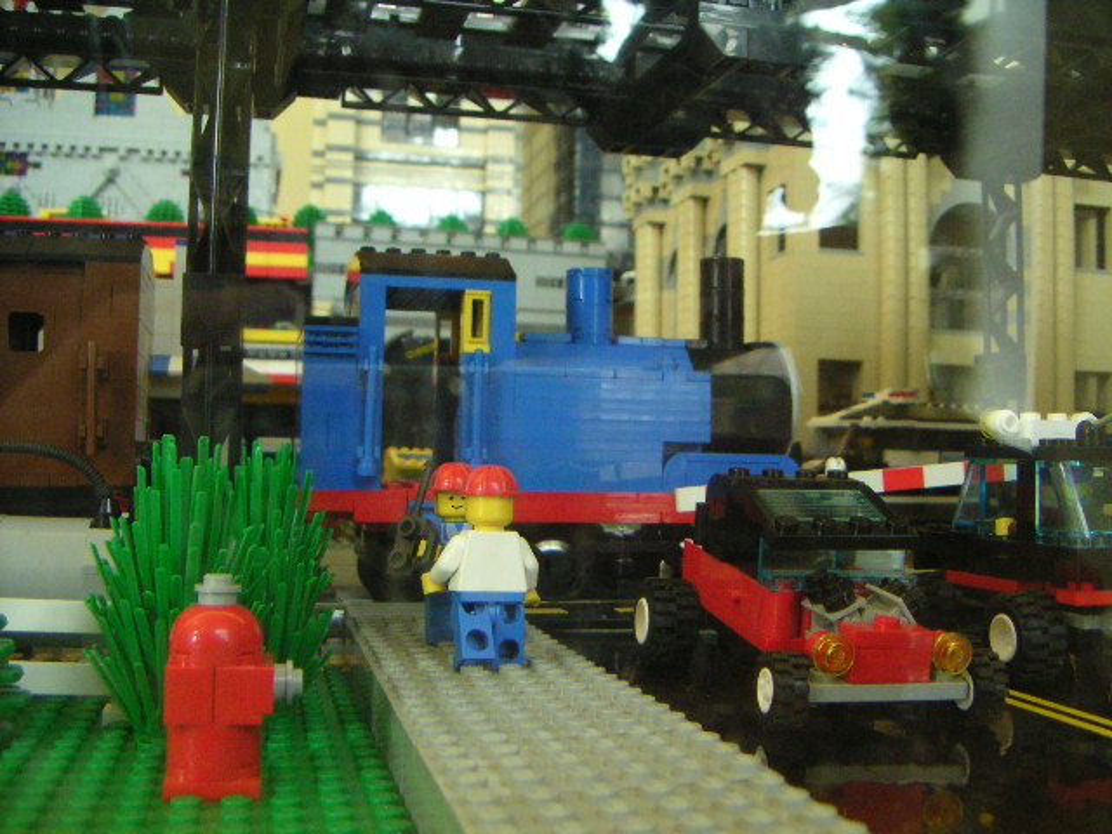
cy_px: 417
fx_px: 1189
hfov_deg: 50.1
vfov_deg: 38.7
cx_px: 556
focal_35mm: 37
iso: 400
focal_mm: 4.8
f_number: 2.8
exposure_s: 1/90
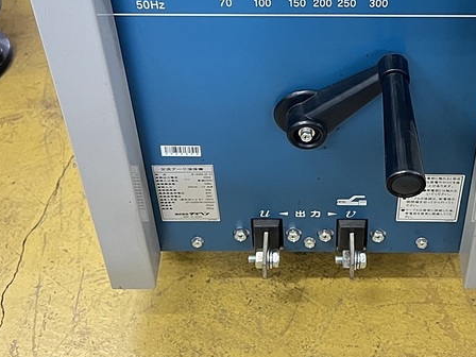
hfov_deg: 32.9
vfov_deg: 23.6
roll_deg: +1.1
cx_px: 320
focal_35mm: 58
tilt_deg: -37.4
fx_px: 798
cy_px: -36
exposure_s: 1/53
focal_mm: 5.7
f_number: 1.5
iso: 500
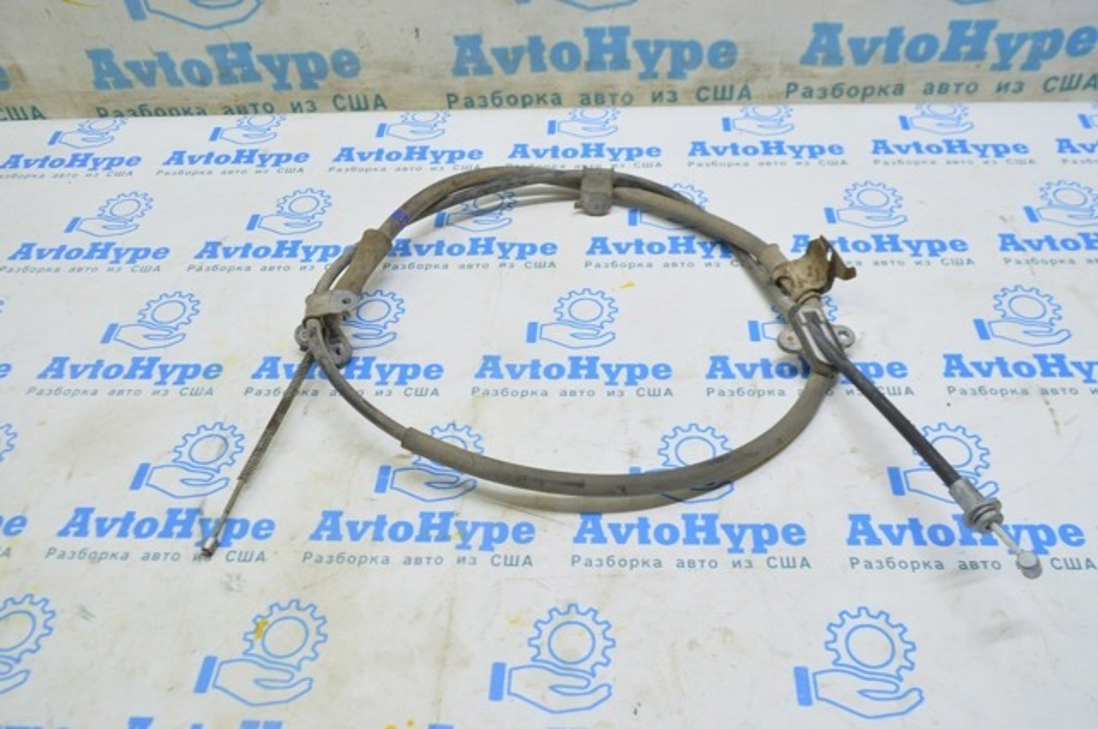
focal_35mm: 30
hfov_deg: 62.0
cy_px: 364
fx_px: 914
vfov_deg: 43.5
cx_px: 549
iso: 400
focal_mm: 20
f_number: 5.6
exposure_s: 1/20
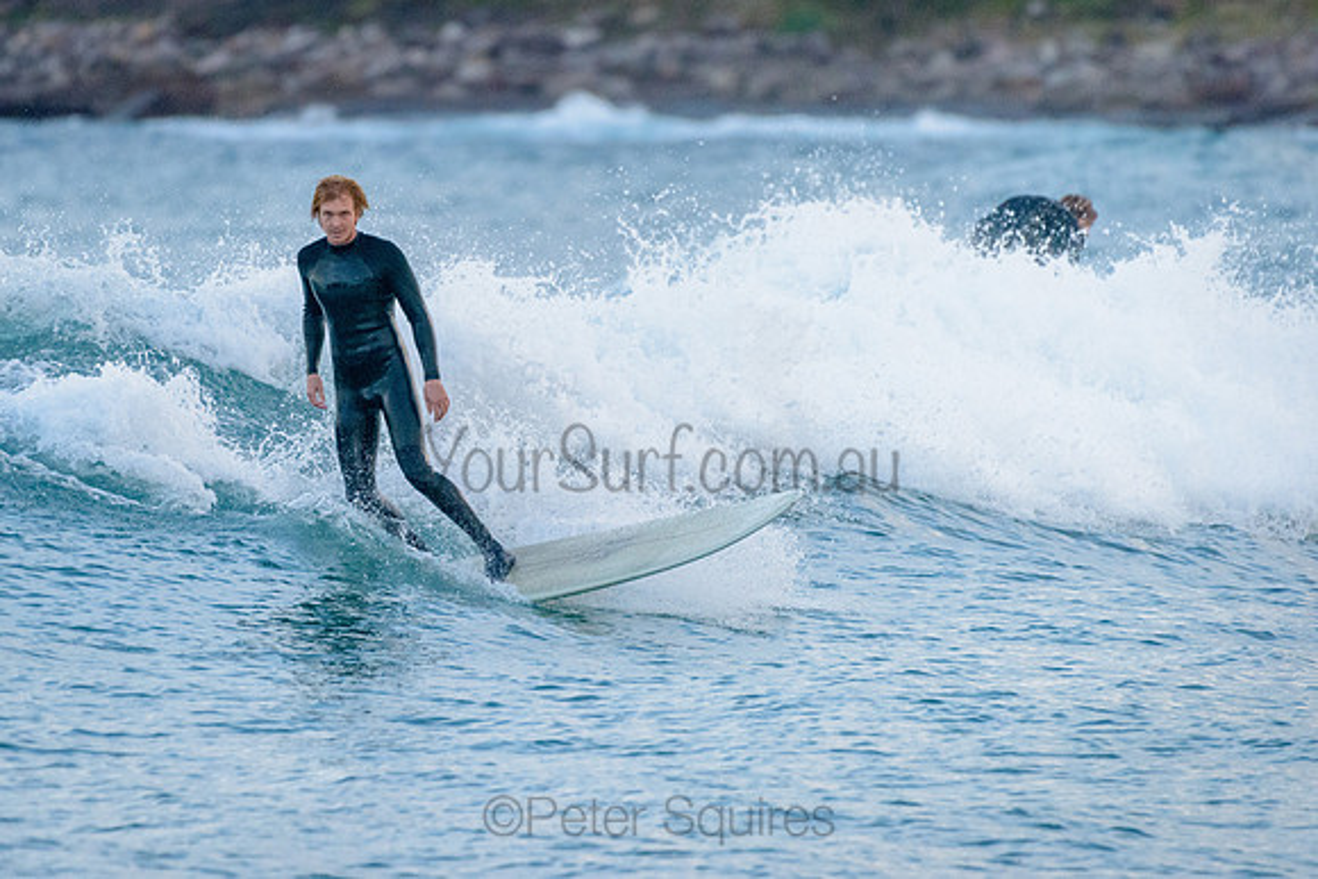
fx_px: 22404
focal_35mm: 612
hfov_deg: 3.4
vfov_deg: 2.2
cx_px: 512
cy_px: 346
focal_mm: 500
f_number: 5.6
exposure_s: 1/2000
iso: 1800
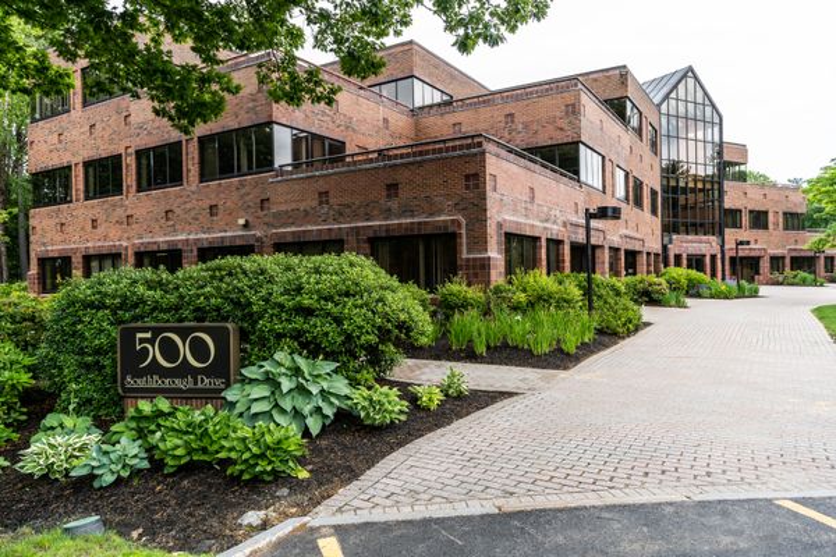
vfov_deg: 53.1
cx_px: 418
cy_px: 278
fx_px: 557
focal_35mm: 24
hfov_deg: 73.7
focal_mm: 24
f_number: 3.2
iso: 800
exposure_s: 1/3200
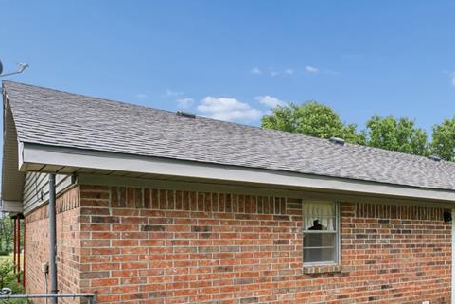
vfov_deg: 37.3
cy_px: 249
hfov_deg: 50.1
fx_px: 430
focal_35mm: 34
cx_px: 402
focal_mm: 16
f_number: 8
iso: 200
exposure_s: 1/50
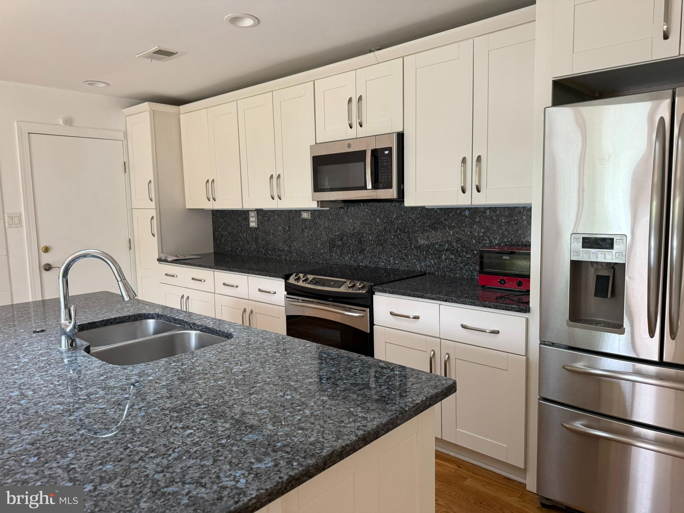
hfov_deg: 71.6
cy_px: 256
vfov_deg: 56.8
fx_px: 474
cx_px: 342
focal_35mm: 24
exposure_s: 1/60
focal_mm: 6.76
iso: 250
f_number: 1.78
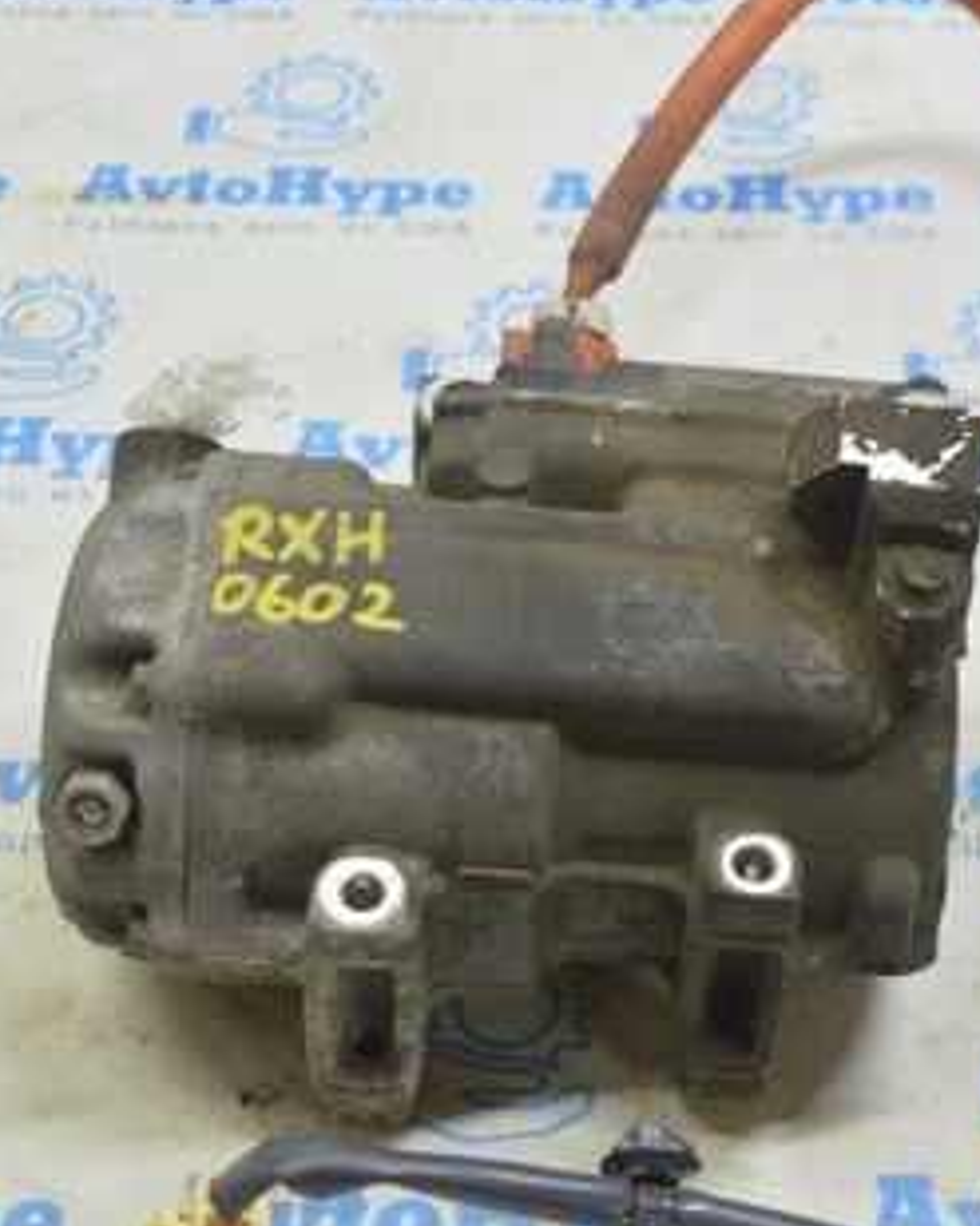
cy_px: 561
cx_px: 655
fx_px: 2429
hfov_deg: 22.7
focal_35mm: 67
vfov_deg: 28.3
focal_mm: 23
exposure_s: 1/20
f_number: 5.6
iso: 400
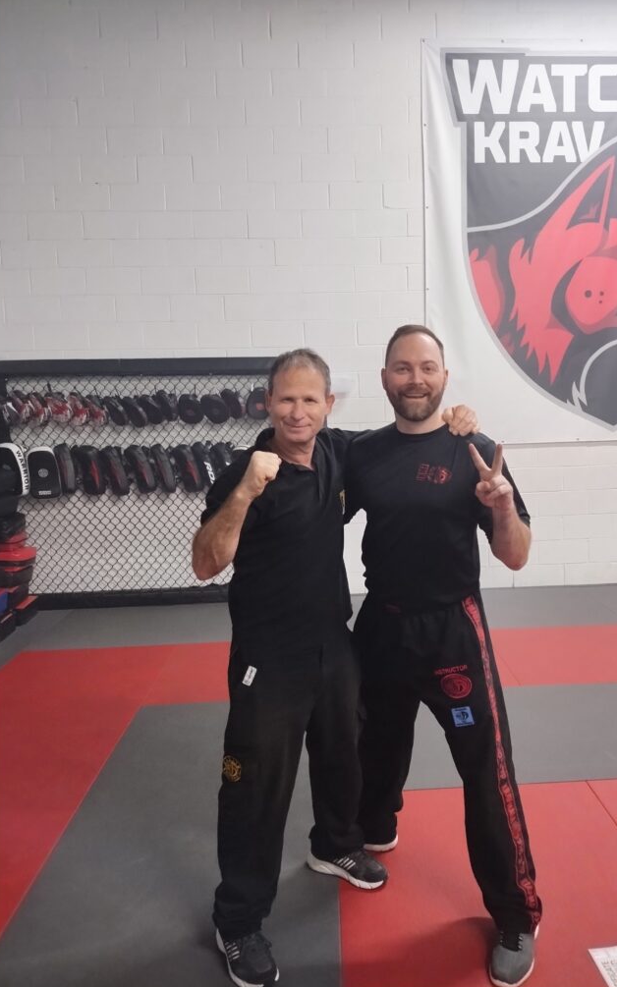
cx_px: 366
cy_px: 492
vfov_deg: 68.4
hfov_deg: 45.8
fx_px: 727
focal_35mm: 27
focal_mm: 4.71
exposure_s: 1/24
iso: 275
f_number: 1.7
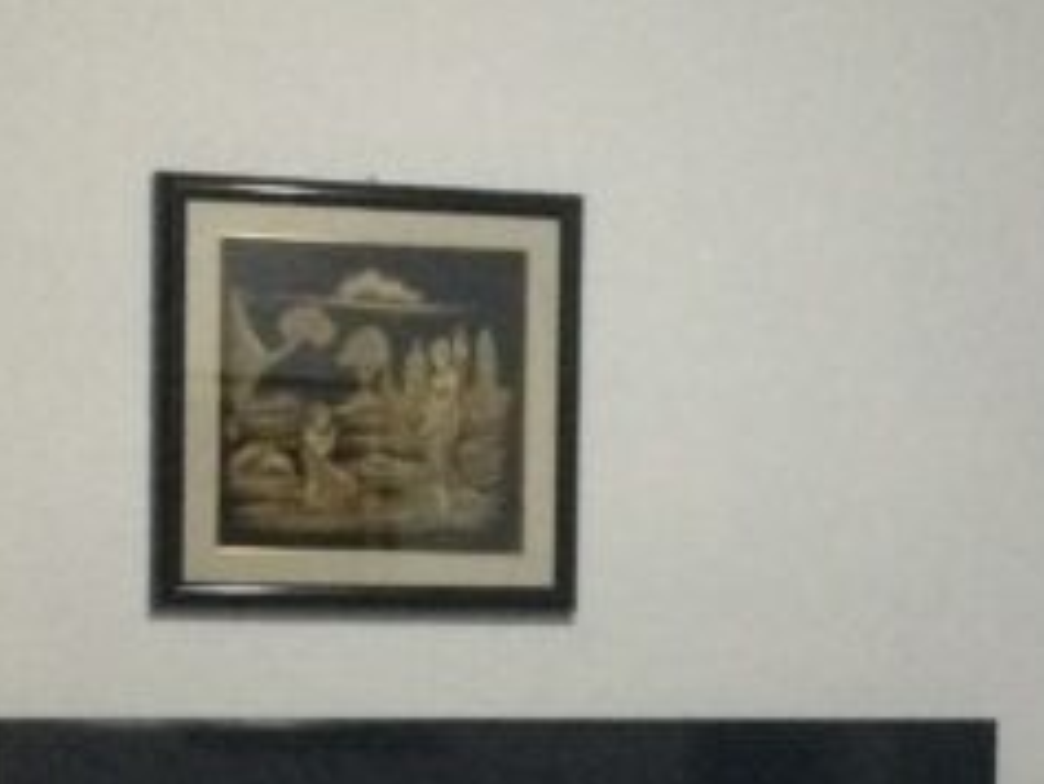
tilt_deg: -3.0
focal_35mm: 134
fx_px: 4043
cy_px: 683
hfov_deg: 14.4
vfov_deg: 11.0
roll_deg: -2.1
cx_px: 1106
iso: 500
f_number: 2.4
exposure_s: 1/17
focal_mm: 3.3
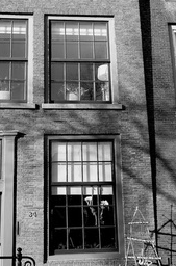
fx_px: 428
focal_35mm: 58
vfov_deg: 34.1
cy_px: 81
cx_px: 45
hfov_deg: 23.0
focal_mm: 18
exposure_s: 1/2000
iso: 2000
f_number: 5.6
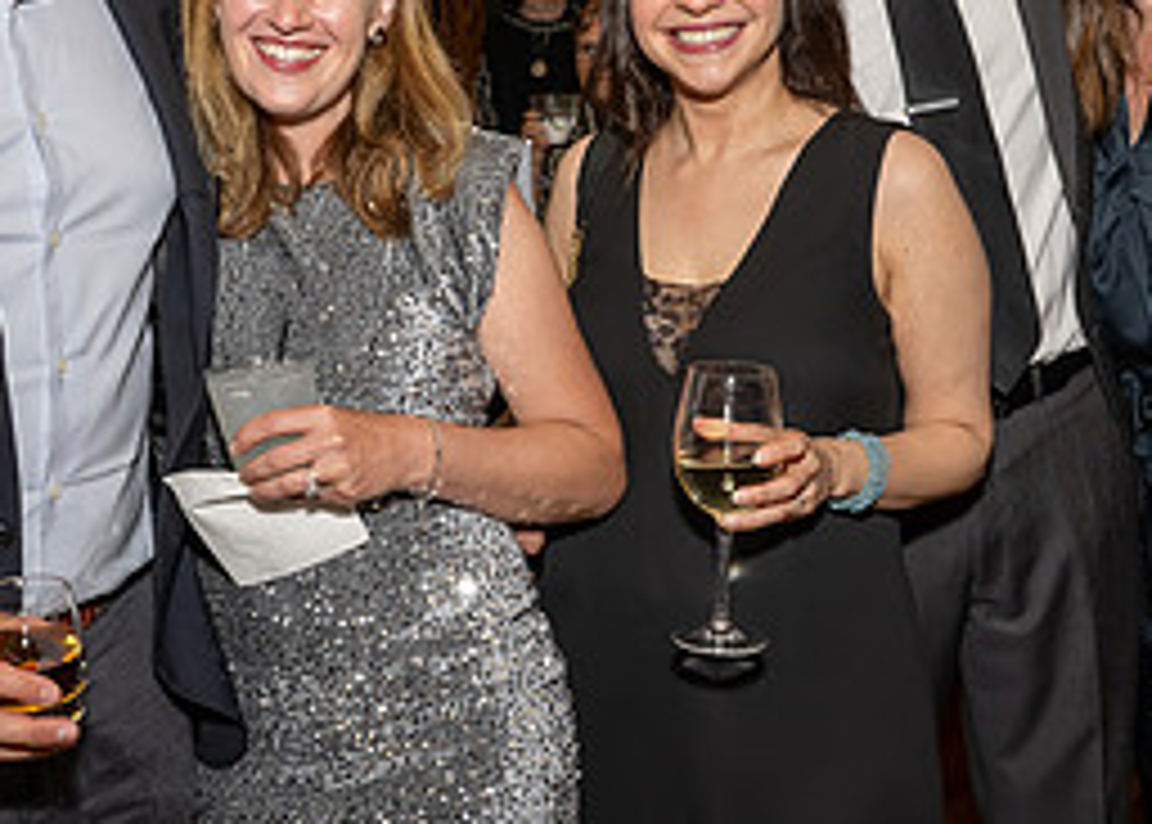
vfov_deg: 23.4
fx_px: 1964
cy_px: 197
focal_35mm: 60
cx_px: 505
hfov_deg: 32.7
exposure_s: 1/250
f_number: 8
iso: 500
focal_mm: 24
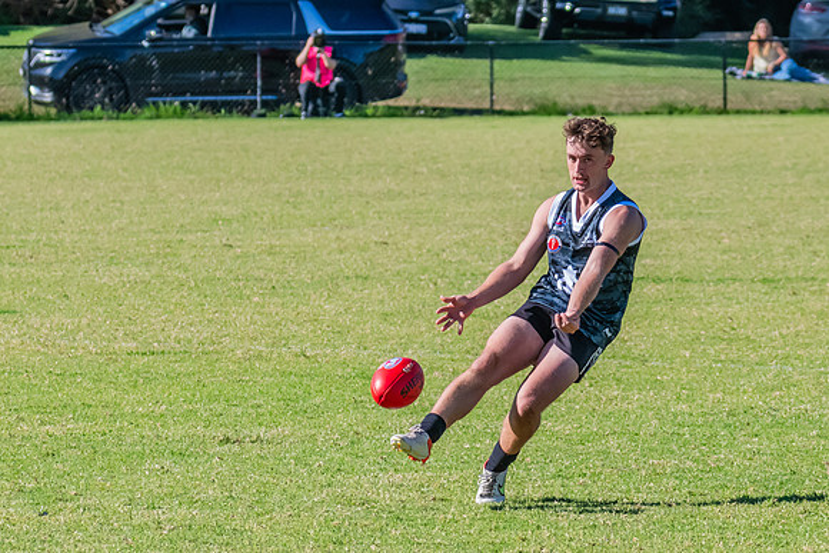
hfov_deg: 4.4
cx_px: 588
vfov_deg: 2.9
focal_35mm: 467
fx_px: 10759
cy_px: 288
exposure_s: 1/1600
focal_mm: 240
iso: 1600
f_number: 10
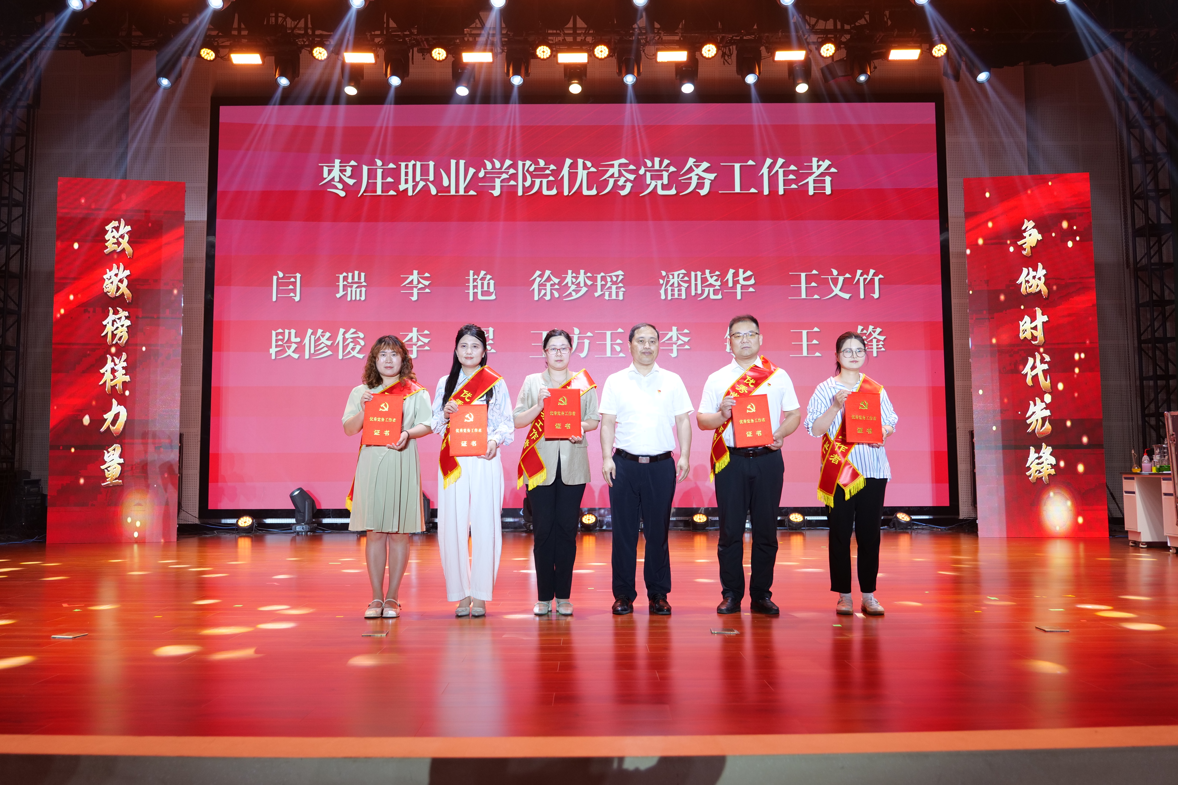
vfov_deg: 45.0
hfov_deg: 63.7
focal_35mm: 29
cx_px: 589
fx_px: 949
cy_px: 392
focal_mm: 29
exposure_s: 1/160
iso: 1000
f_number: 4
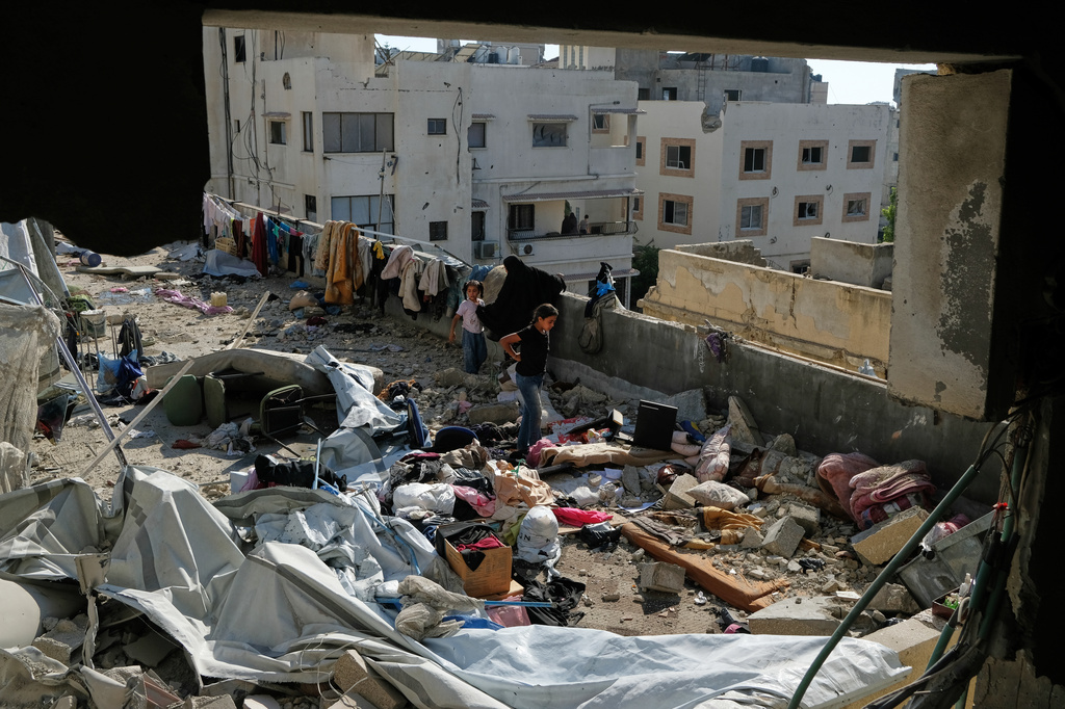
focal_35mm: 35
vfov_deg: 37.8
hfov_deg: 54.4
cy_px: 354
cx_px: 532
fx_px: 1035
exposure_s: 1/500
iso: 200
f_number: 9
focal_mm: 23
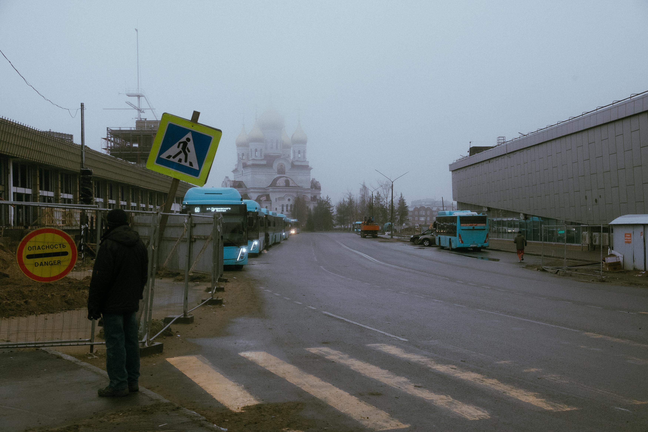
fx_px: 684
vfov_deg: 35.1
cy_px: 216
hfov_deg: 50.7
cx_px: 324
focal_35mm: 38
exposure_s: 1/640
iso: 1250
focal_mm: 38
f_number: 6.3
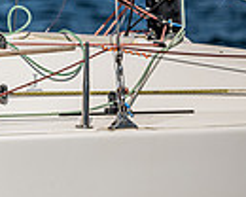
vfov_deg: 1.1
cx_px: -297
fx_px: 10579
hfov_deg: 1.3
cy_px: 27
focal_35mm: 1453
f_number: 5.3
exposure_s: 1/8000
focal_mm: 340
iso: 400
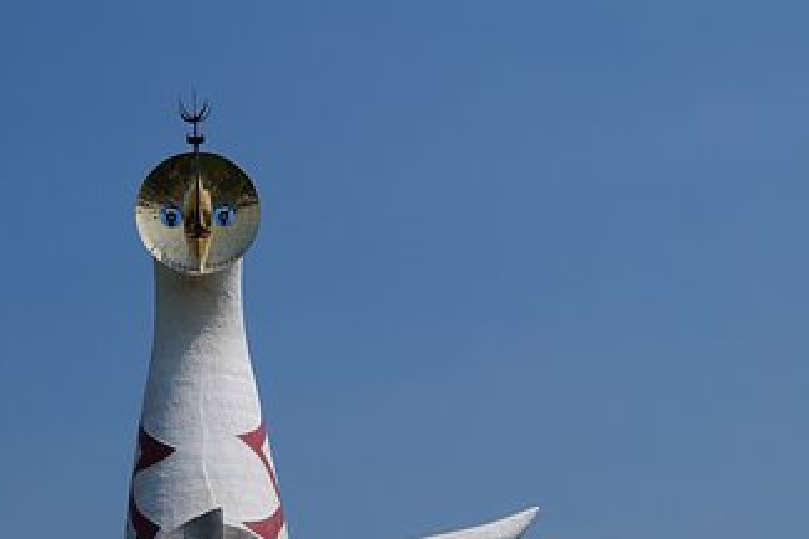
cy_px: 366
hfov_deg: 30.0
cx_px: 201
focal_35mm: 66
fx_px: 1482
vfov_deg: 20.5
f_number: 6.3
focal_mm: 28
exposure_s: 1/1250
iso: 100
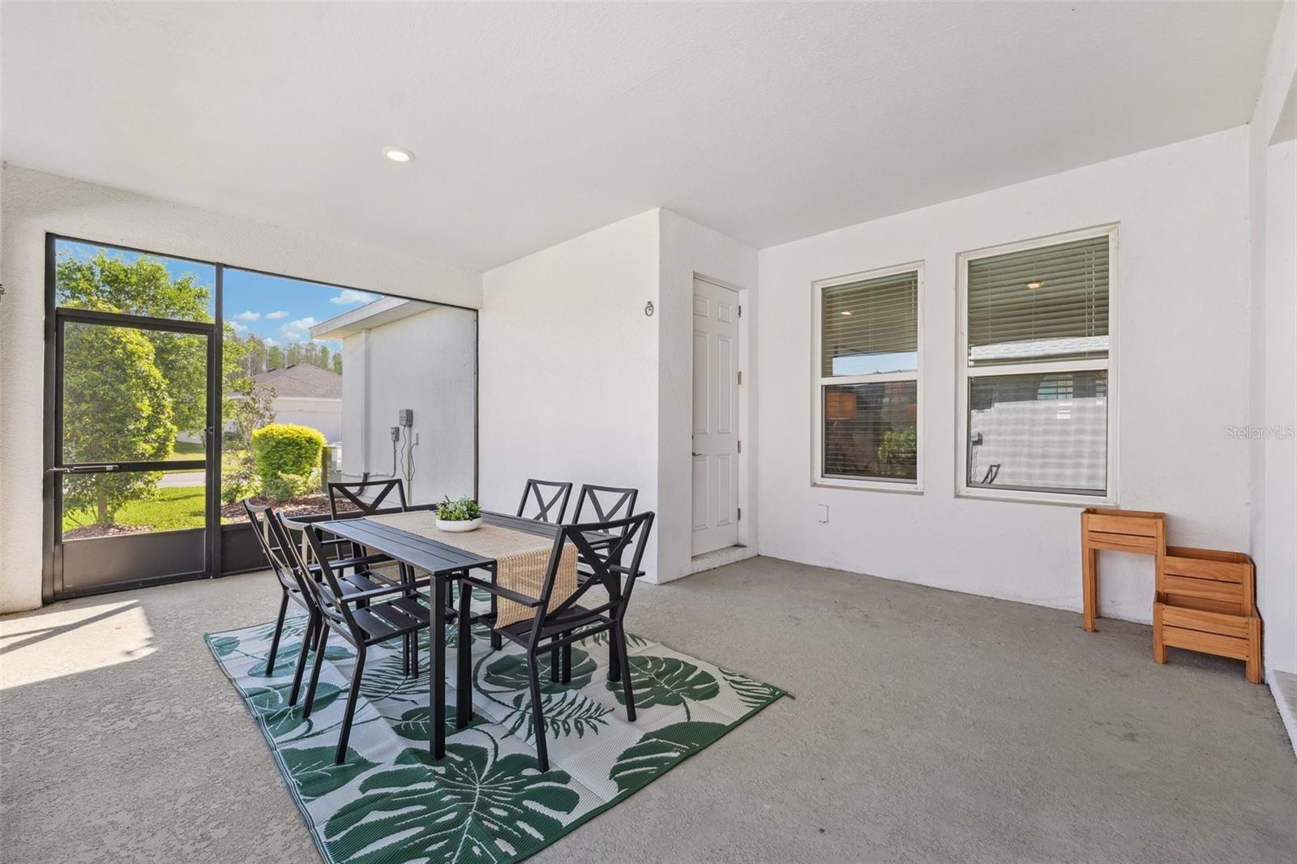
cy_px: 432
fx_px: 504
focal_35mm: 14
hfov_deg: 104.3
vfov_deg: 81.2
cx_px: 648
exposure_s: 1/100
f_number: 8
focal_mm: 14
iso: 400
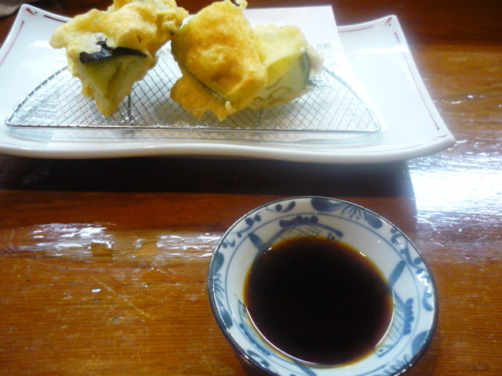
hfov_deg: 55.4
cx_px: 251
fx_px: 479
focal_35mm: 33
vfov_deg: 42.9
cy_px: 188
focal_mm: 5.5
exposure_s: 1/25
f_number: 2.8
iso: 400
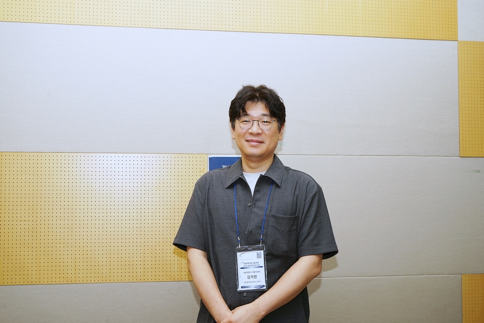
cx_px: 242
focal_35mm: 47
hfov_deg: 41.9
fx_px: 632
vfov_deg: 28.7
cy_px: 162
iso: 400
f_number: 8
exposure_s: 1/100
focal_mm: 47
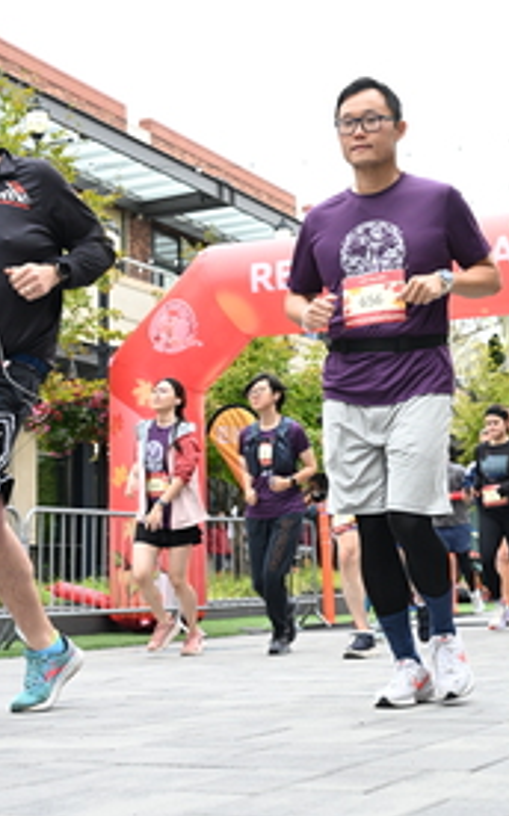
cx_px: 345
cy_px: 305
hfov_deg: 20.5
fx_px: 1401
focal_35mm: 63
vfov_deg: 32.3
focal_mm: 31
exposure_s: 1/640
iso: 2000
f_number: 4
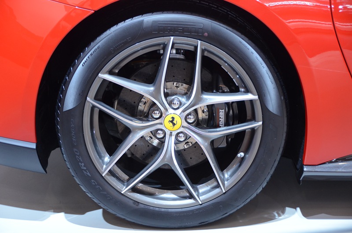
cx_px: 176
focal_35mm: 98
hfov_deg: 21.0
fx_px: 951
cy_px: 116
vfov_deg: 14.0
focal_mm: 65
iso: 1250
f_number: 5
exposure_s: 1/100
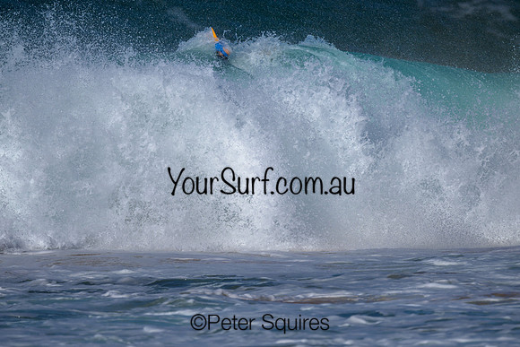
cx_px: 237
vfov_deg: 1.5
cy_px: 173
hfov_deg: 2.3
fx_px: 12838
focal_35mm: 889
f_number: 6.3
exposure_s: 1/2000
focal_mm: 800
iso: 110
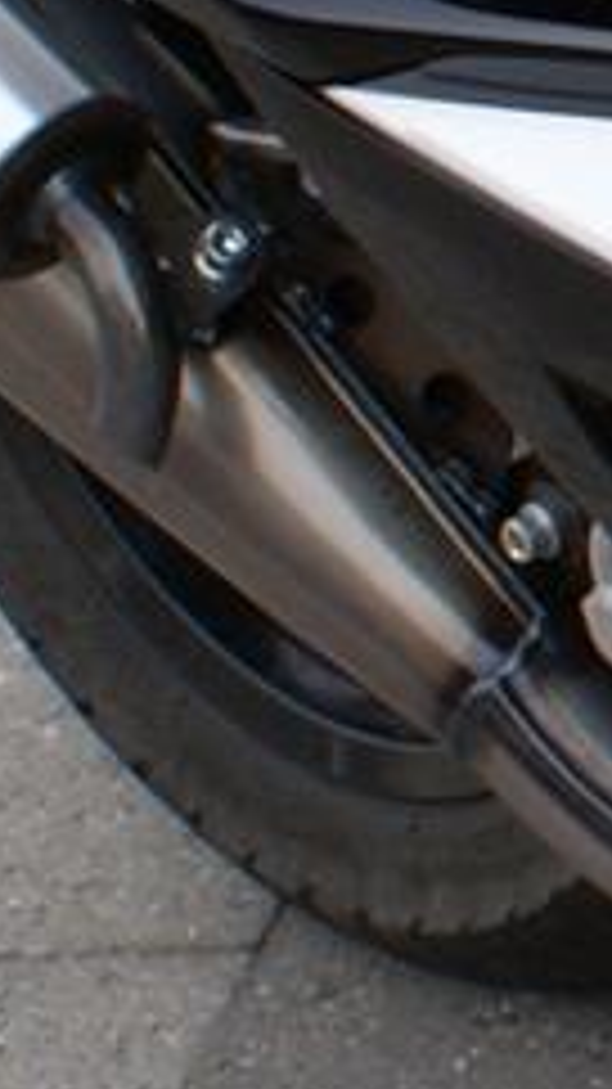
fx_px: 7275
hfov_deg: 4.5
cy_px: -266
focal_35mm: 252
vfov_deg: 8.5
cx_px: 2378
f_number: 10
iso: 100
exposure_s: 1/100
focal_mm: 24
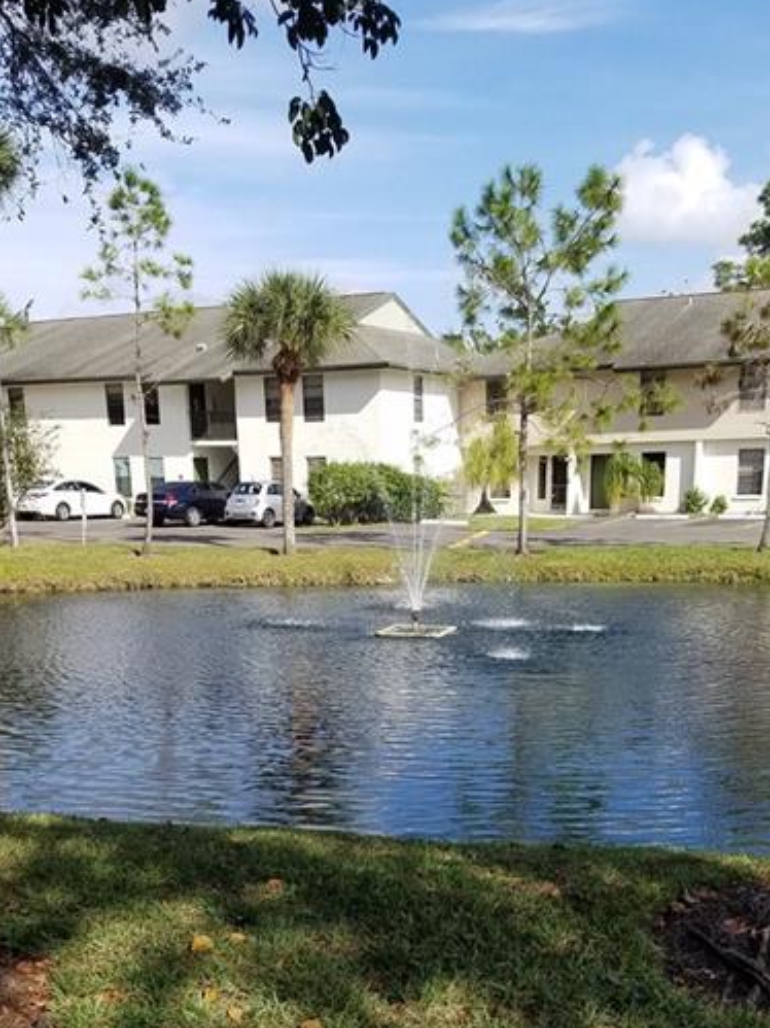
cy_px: 768
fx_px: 1187
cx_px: 457
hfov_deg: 35.8
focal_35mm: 40
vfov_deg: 45.2
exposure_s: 1/2472
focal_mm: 4.2
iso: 50
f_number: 1.7
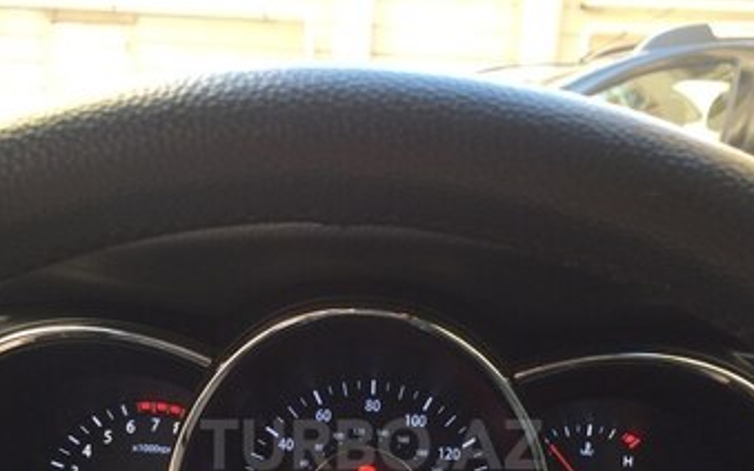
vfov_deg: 27.3
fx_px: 925
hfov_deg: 44.4
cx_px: 371
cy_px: 444
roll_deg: -0.8
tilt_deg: -18.2
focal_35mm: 45
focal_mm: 4.15
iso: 40
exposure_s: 1/33
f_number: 2.2
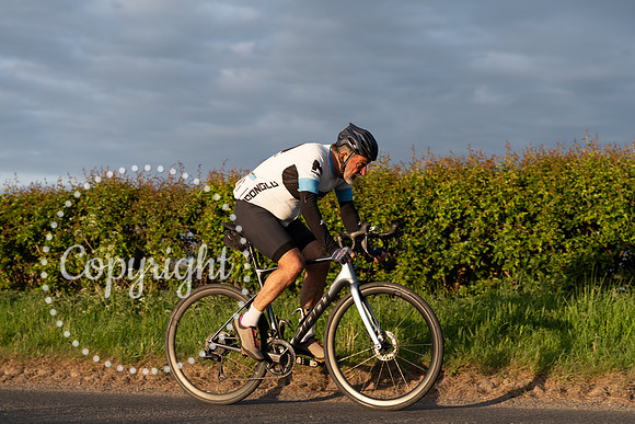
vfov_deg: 19.5
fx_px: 1235
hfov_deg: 28.8
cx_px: 318
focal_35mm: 70
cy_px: 212
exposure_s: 1/1000
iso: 250
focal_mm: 70
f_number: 4
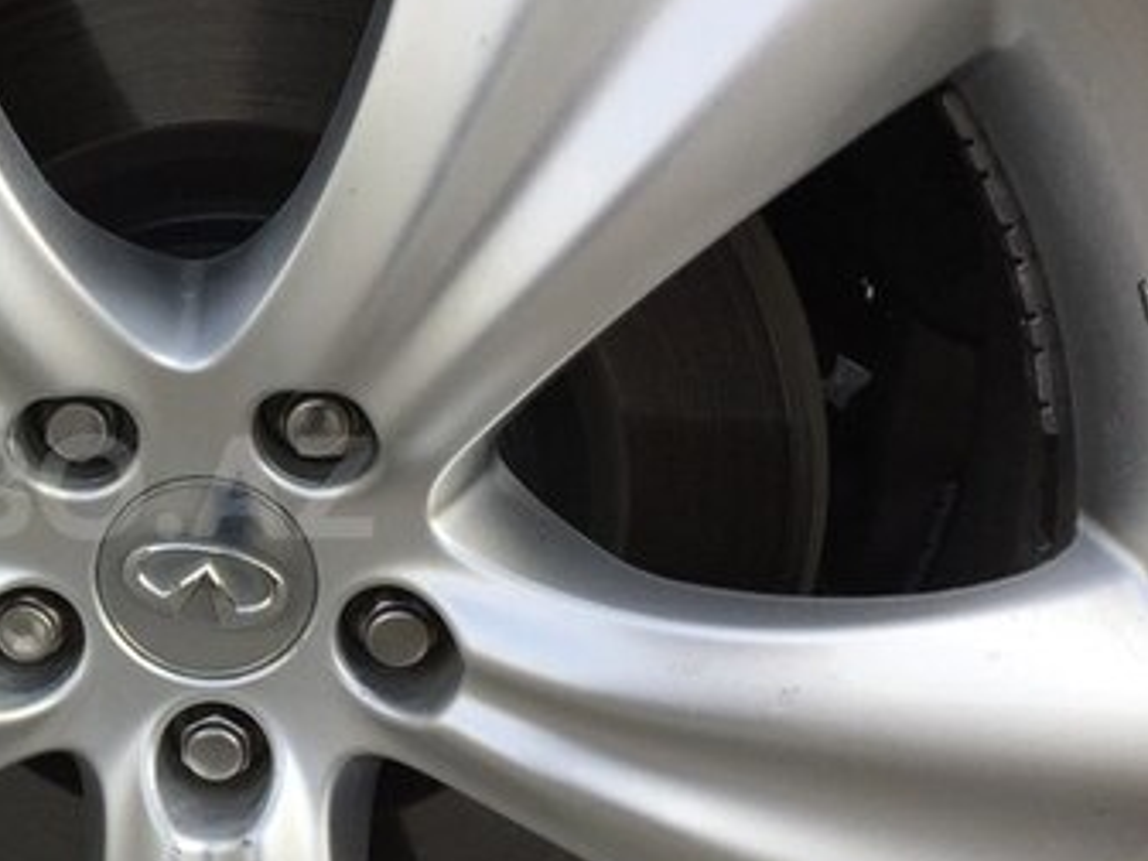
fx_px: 1890
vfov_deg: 25.6
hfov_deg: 31.5
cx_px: 24
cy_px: 487
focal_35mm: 57
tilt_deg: -26.0
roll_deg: -8.6
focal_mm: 4.15
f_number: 2.2
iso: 32
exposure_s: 1/719
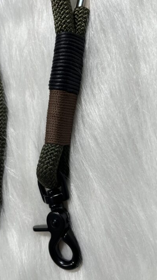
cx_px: 58
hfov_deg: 36.4
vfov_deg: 61.0
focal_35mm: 32
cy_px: 141
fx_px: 237
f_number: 1.6
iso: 50
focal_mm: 5.1
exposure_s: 1/122
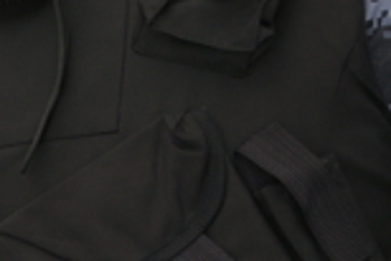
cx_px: -39
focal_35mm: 365
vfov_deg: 3.7
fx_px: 3968
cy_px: -200
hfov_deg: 5.6
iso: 200
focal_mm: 50
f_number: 5
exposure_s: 1/160
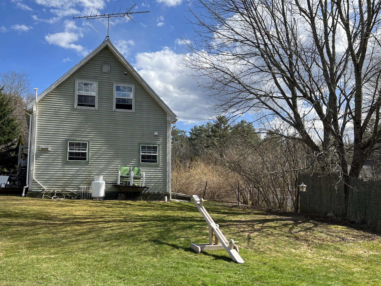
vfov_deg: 41.8
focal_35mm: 34
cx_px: 146
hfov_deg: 53.4
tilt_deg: +5.3
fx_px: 374
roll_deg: -1.7
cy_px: 147
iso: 50
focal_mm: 5.7
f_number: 1.5
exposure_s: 1/3356
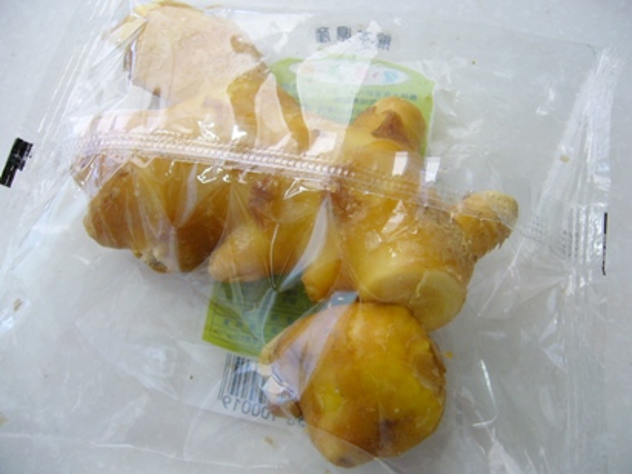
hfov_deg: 52.6
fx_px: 639
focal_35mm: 35
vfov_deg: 40.7
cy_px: 237
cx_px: 316
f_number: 2.8
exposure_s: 1/20
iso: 100
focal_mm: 5.8
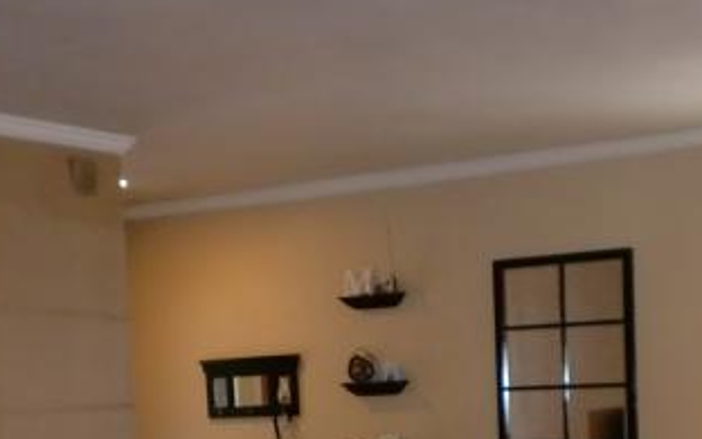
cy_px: 486
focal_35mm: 76
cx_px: 369
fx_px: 1454
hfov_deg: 27.1
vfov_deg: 16.6
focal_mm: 6.3
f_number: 3.1
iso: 400
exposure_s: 1/60
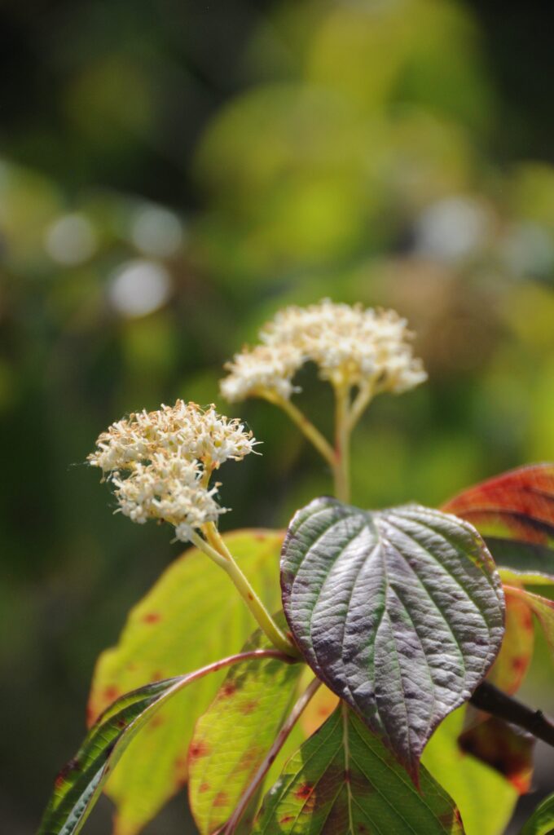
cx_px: 277
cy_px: 418
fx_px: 6943
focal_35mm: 300
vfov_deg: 6.9
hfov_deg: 4.6
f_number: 5.6
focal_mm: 200
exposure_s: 1/2500
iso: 640
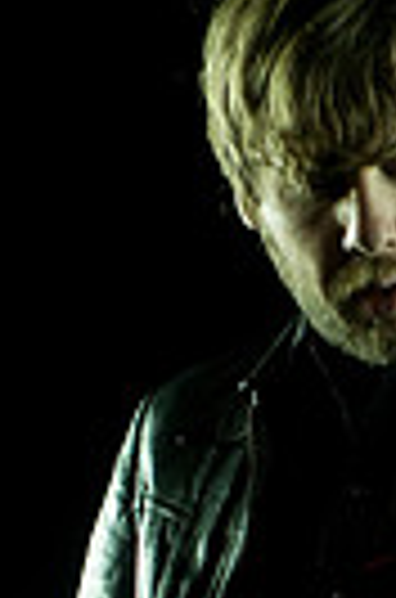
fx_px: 5904
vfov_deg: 5.8
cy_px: 638
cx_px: 398
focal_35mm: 356
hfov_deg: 3.8
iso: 800
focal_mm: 70
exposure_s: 1/160
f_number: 4
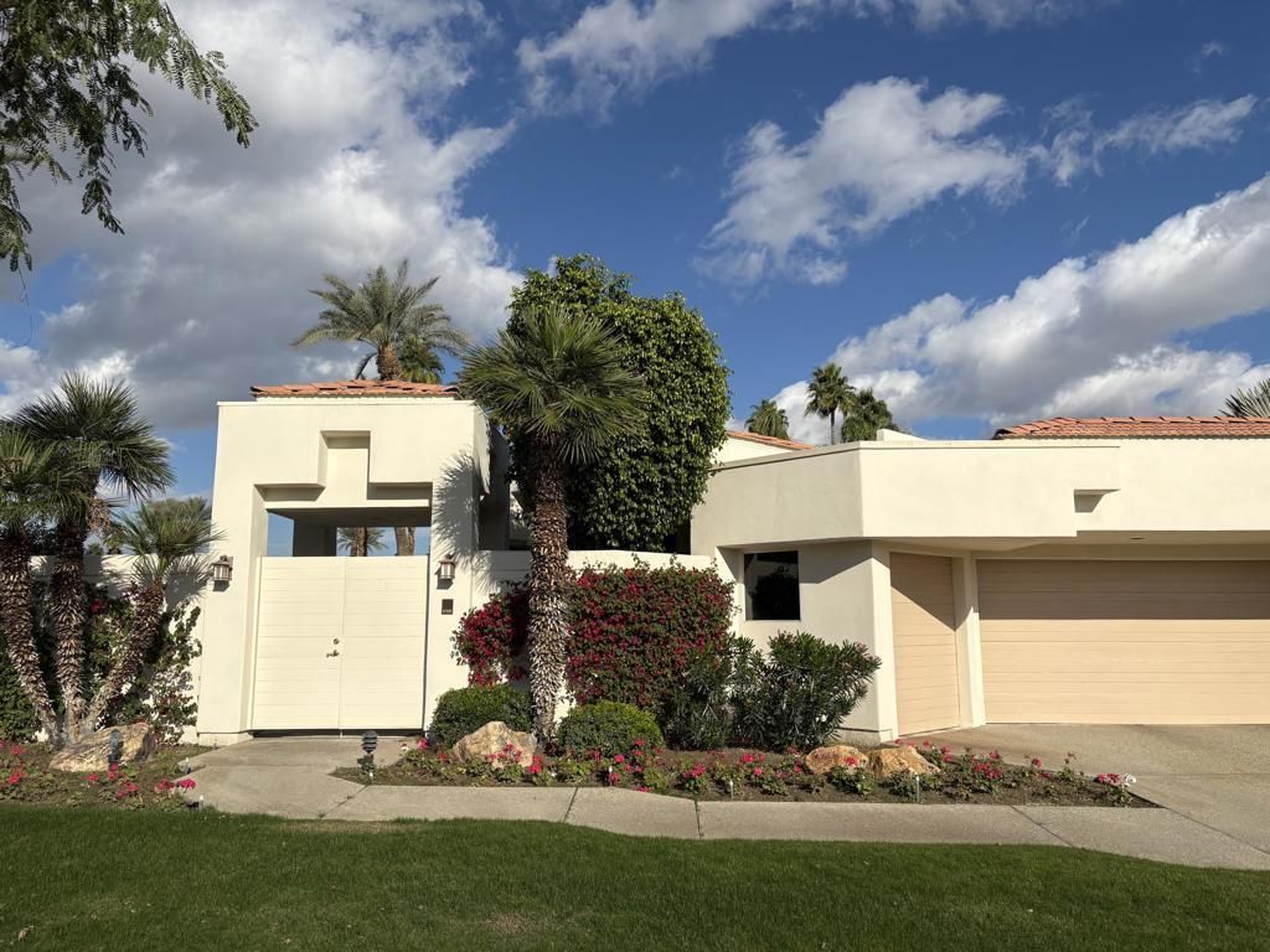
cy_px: 476
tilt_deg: +9.2
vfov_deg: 53.1
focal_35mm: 26
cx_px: 635
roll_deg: +0.8
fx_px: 954
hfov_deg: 67.3
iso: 50
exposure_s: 1/8850
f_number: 1.6
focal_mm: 5.96
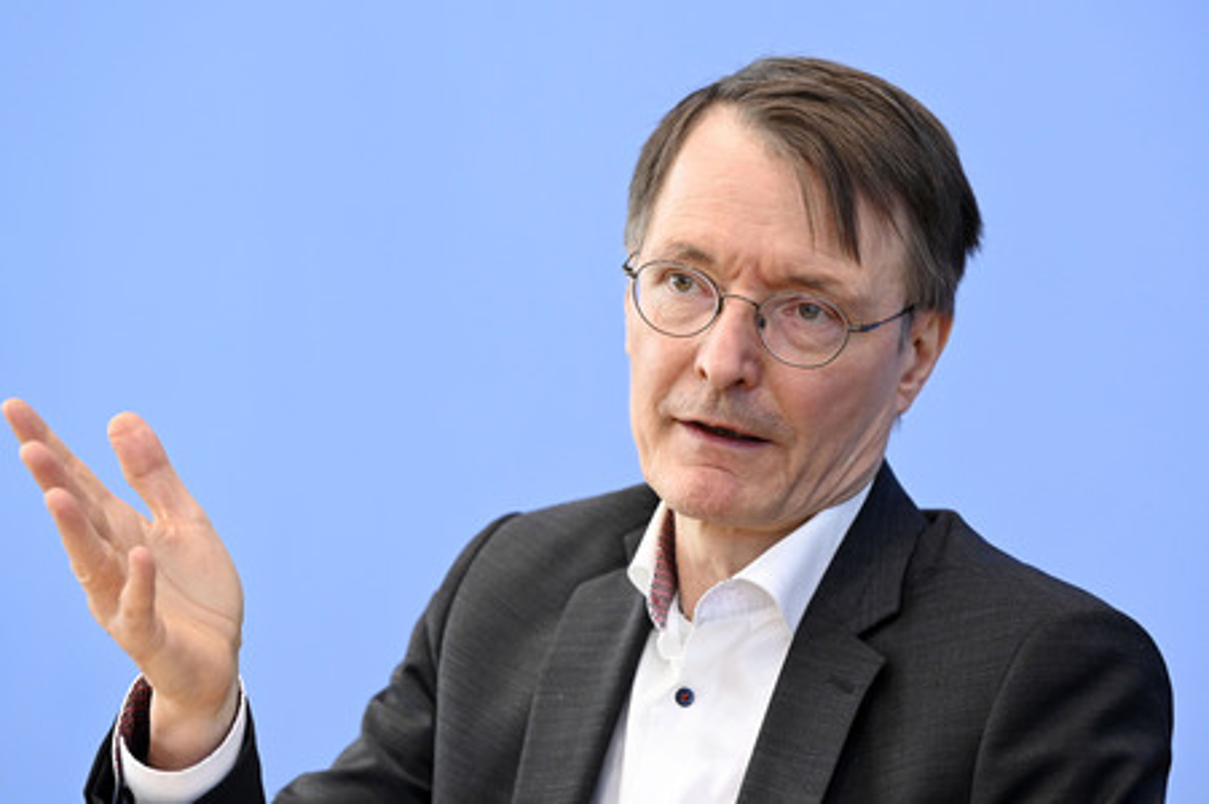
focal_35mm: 200
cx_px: 604
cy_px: 402
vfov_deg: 6.9
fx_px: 6712
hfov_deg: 10.3
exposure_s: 1/800
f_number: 4.5
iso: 3200
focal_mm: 200
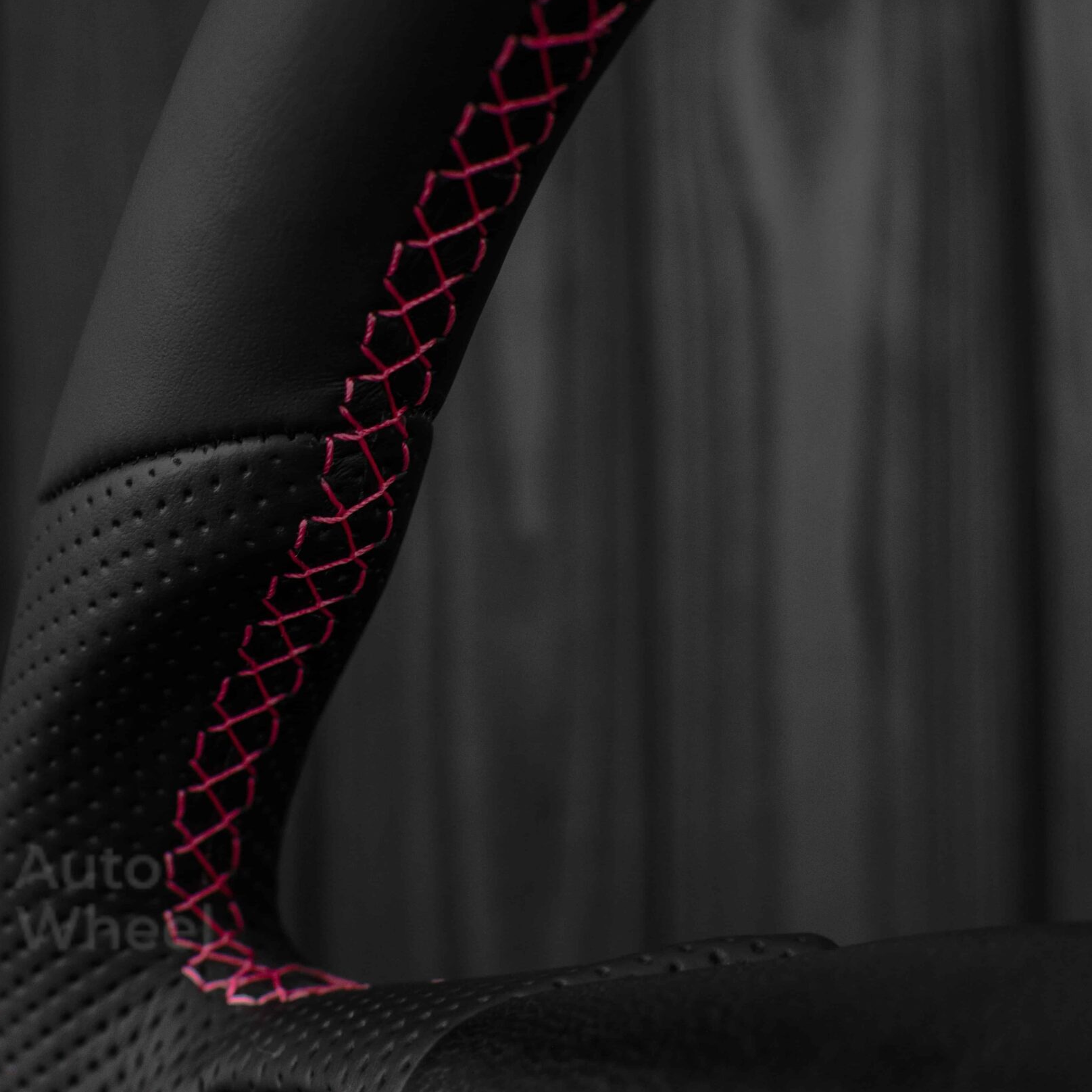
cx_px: 352
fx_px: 2522
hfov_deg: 24.3
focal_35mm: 71
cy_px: 517
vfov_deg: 24.4
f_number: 6.3
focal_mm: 35
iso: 500
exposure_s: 1/125
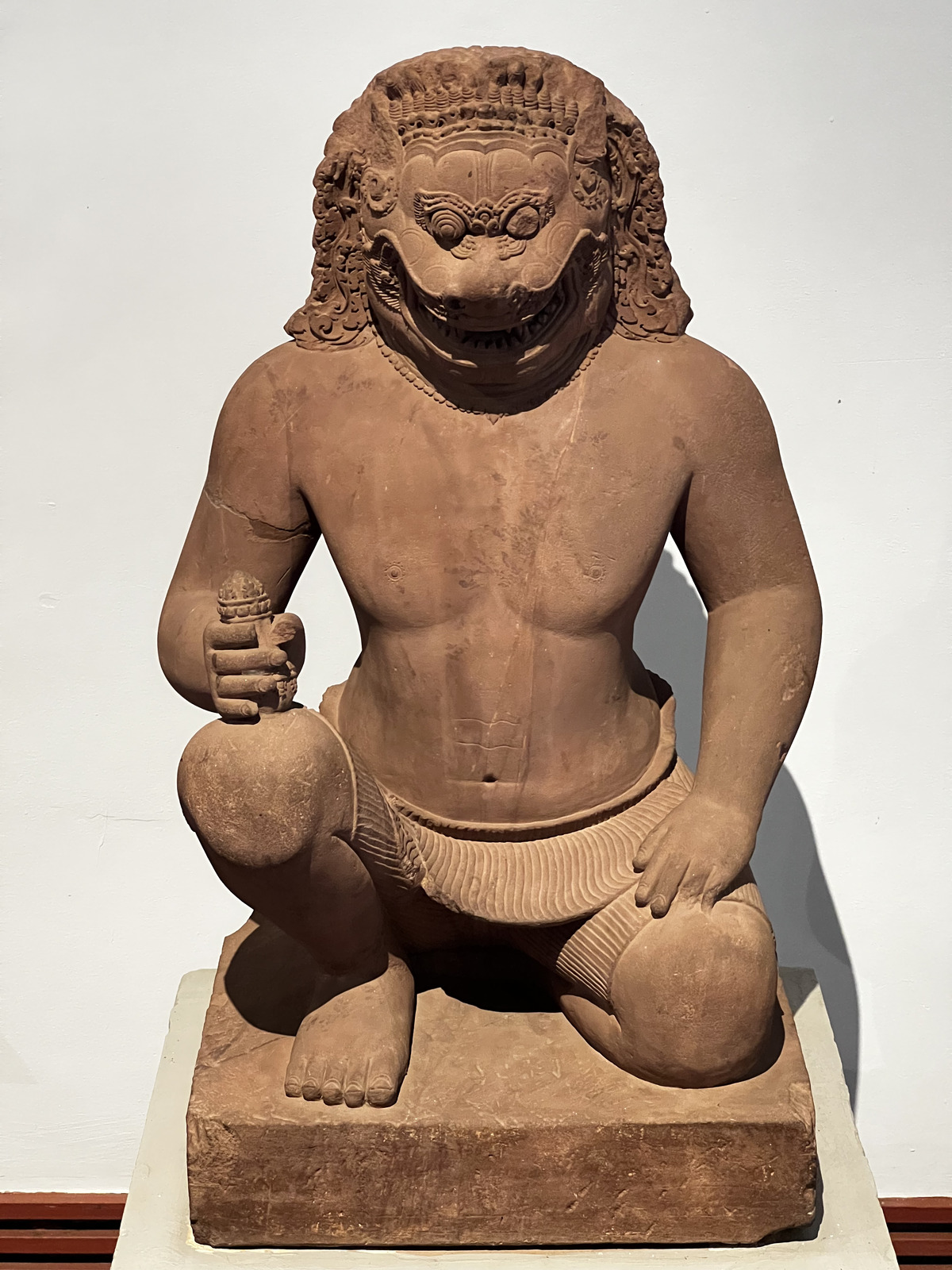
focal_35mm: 77
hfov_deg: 19.1
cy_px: 635
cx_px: 476
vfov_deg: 25.3
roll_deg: -0.7
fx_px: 2824
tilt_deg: -14.3
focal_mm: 9
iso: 640
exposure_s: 1/50
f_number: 2.8
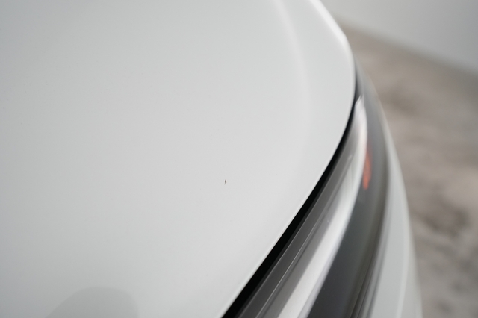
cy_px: 159
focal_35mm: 28
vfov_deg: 46.4
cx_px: 239
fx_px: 372
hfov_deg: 65.5
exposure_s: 1/100
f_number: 4.5
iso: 1600
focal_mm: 28
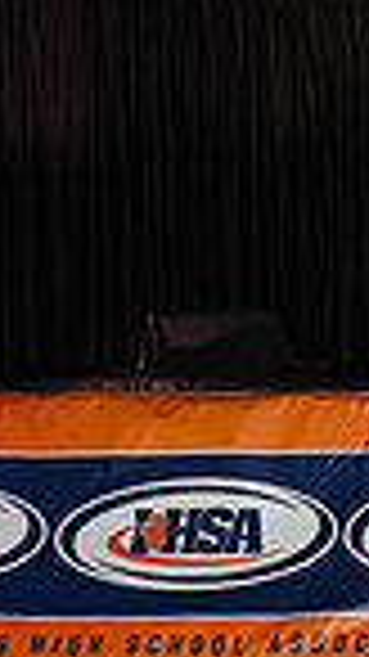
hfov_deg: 6.4
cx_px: 1282
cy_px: 349
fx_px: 2908
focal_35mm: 167
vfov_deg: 12.9
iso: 640
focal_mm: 40
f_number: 8
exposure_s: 1/160
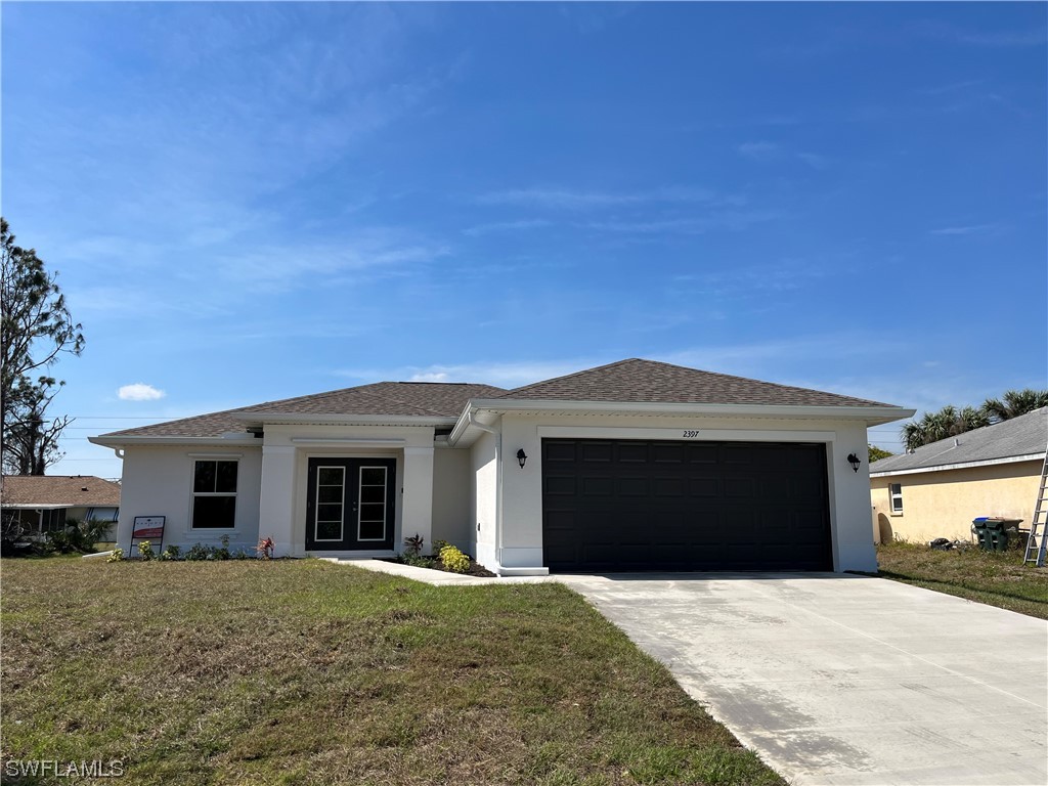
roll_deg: +0.0
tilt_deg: +9.1
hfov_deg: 67.3
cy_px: 393
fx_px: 787
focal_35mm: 26
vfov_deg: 53.1
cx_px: 524
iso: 50
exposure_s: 1/5319
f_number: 1.6
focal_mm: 5.1
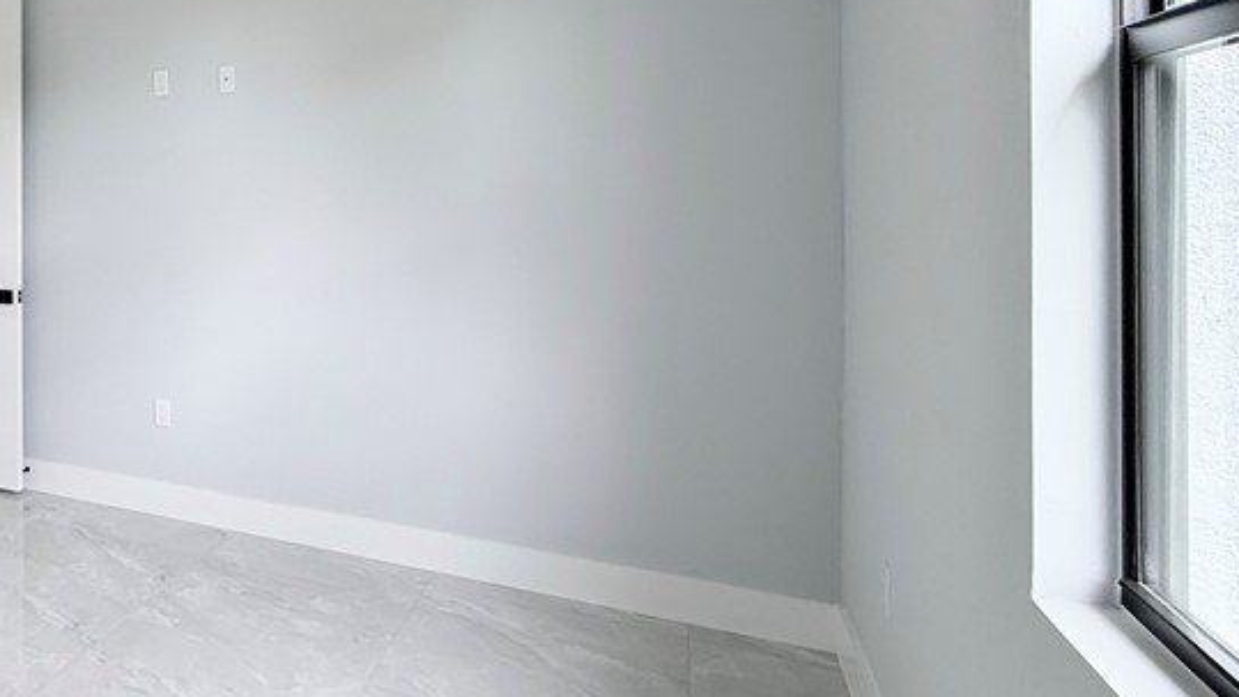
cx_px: 108
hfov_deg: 56.4
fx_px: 953
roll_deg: +0.6
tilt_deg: +1.2
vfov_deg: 39.3
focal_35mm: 29
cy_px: 189
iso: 80
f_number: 2.2
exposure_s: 1/101
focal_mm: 2.22
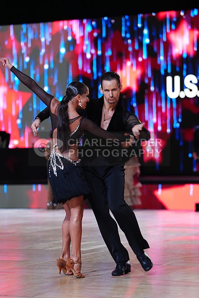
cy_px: 149
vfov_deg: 16.8
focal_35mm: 122
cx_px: 100
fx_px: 1011
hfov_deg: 11.2
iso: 640
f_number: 2.8
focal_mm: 122
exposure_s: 1/500
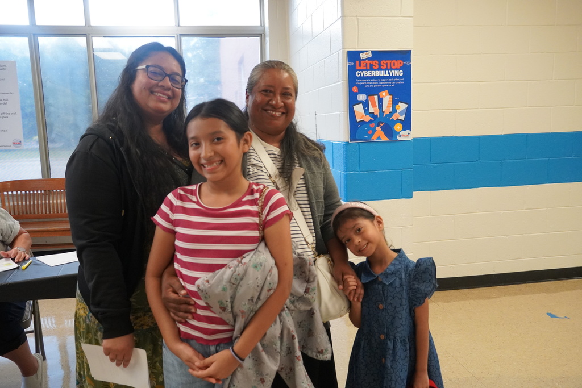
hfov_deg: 59.5
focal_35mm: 32
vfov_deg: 41.7
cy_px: 194
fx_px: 509
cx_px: 291
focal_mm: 21
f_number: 4
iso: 2500
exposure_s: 1/160
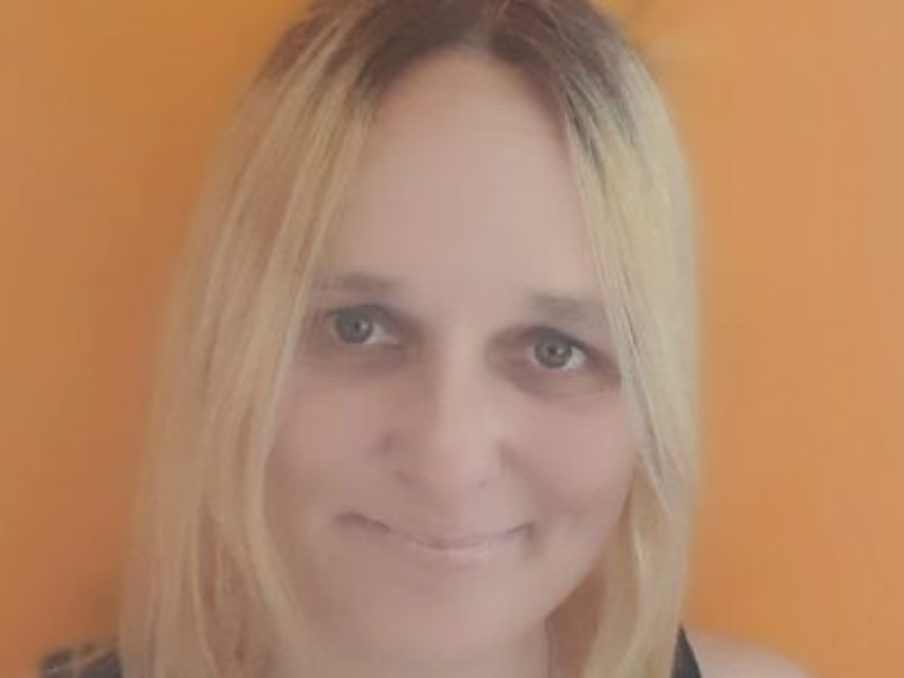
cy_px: 339
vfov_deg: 58.9
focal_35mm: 23
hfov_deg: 73.9
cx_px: 452
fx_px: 601
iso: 200
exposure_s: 1/60.2
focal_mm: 1.95
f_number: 2.2
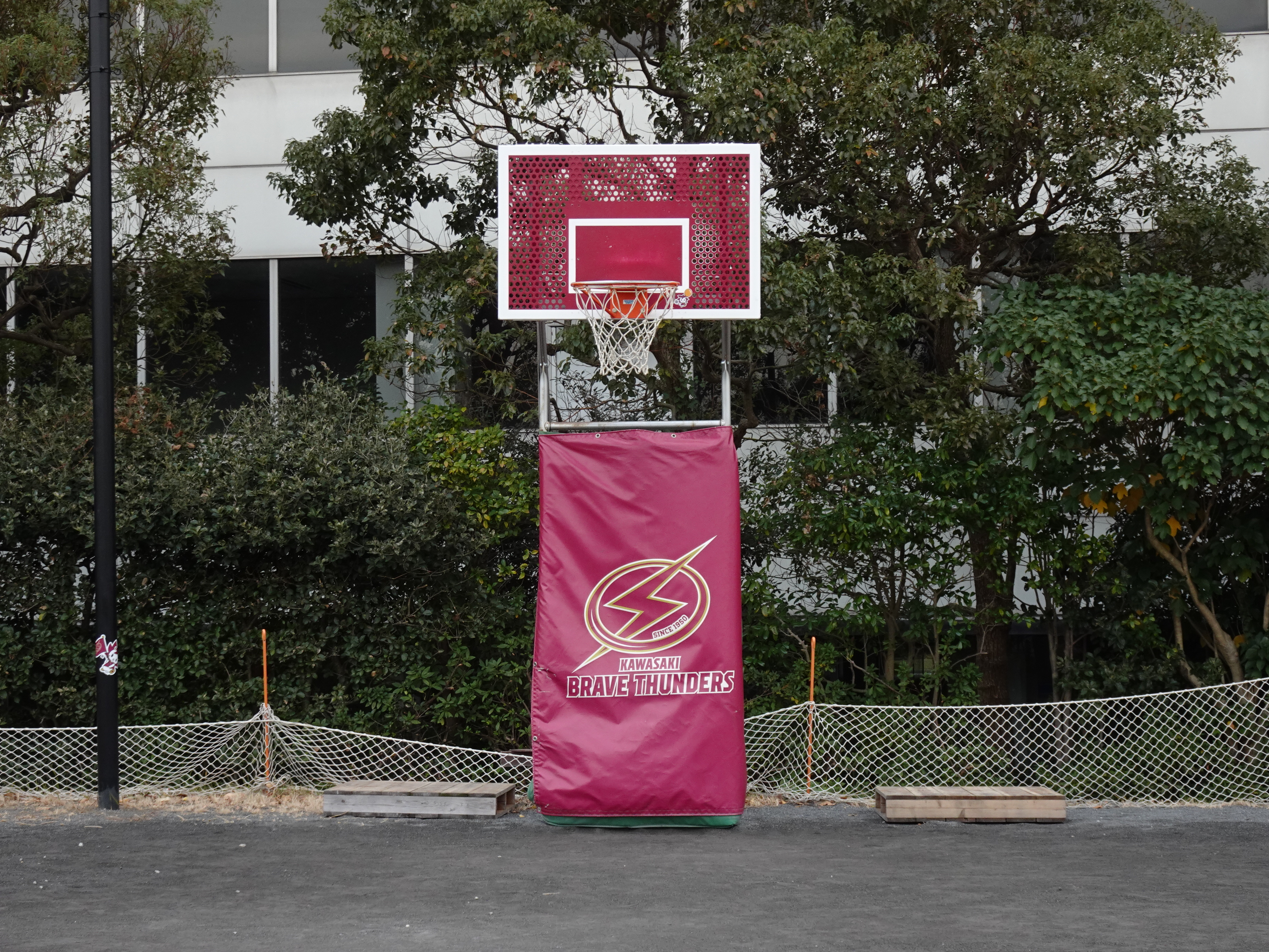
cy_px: 476
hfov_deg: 26.0
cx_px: 634
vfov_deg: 19.6
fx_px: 2749
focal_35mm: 75
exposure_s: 1/80
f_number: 5
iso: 100
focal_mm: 11.92
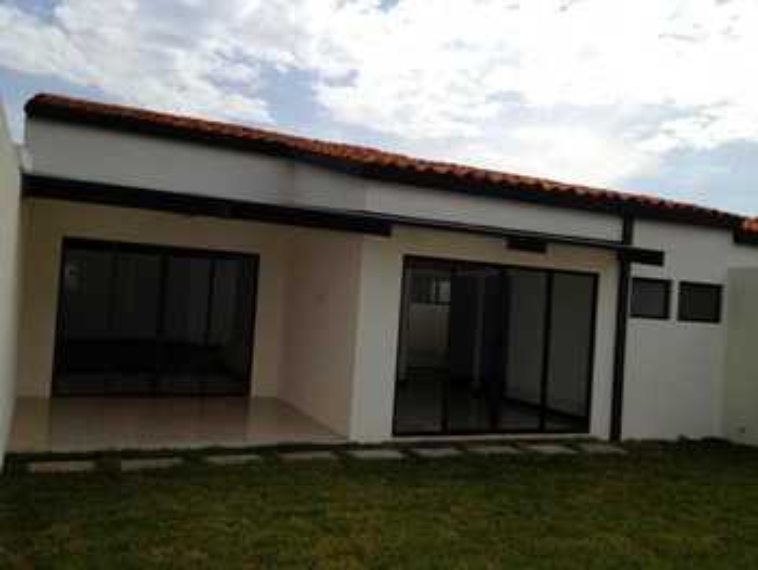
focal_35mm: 35
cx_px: 379
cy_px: 285
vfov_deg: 40.7
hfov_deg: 52.6
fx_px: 767
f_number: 2.4
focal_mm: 4.28
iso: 64
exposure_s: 1/2762
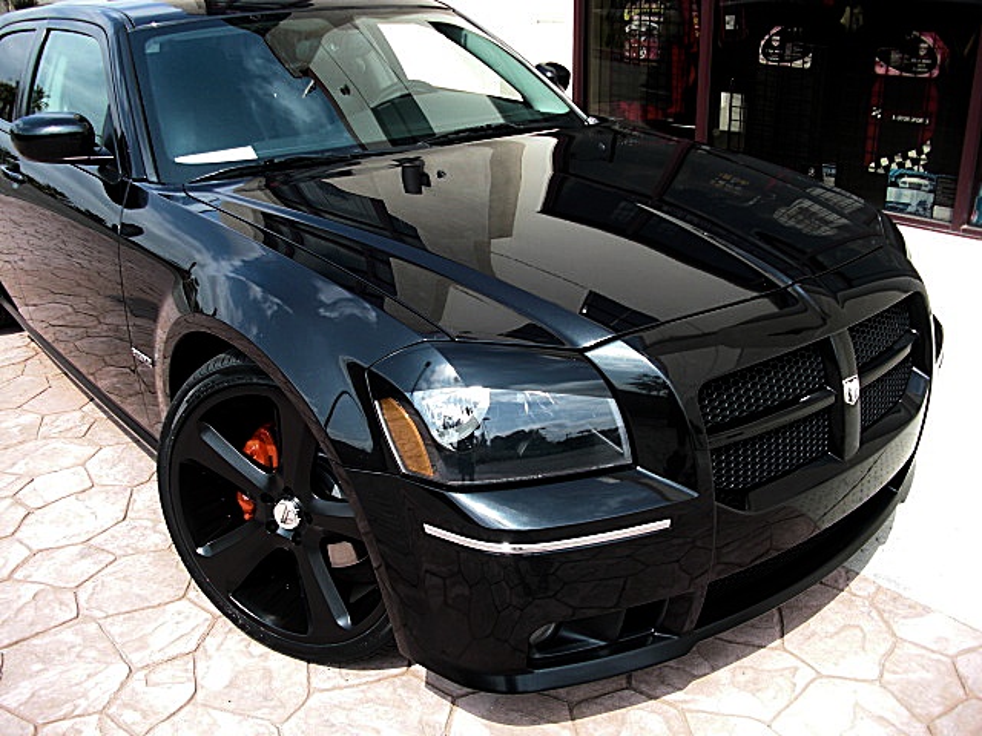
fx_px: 1021
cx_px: 491
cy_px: 368
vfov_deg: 39.7
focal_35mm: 36
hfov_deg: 51.4
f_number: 2.8
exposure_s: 1/320
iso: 50
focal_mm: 6.3
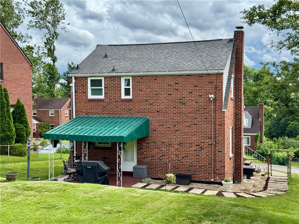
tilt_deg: -3.2
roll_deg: +0.5
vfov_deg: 30.3
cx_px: 150
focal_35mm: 48
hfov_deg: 39.7
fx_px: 415
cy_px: 112
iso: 64
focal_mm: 6.76
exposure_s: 1/1869
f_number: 1.78
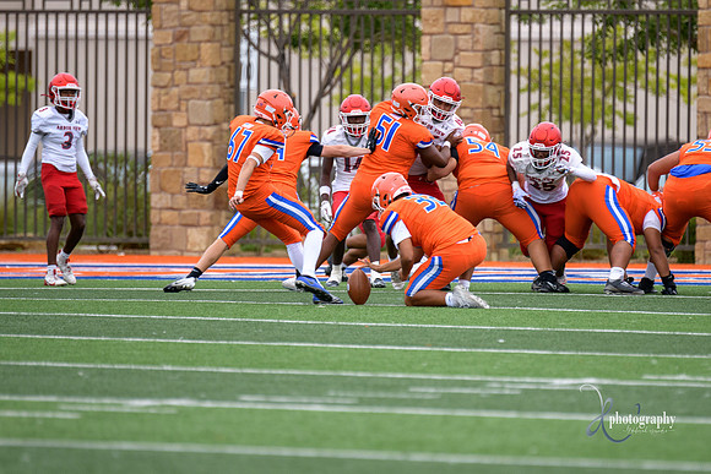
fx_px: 8952
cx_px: 398
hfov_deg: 4.5
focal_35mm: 453
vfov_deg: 3.0
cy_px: 226
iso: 320
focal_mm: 300
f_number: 2.8
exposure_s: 1/1250
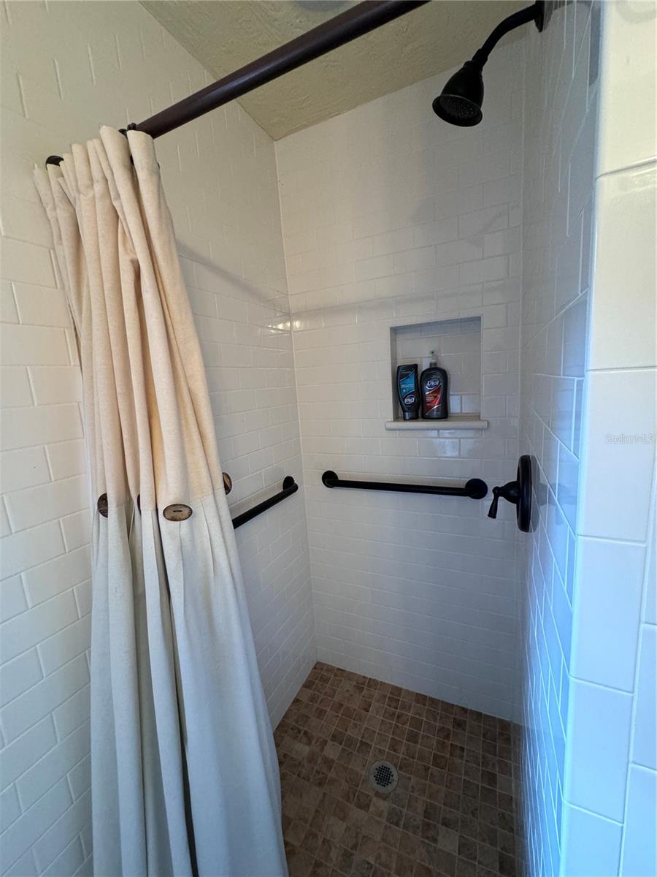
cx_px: 328
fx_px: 354
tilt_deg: -9.9
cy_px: 438
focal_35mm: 14
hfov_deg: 85.7
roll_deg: +3.9
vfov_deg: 102.1
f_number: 2.2
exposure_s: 1/60
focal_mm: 2.22
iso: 500
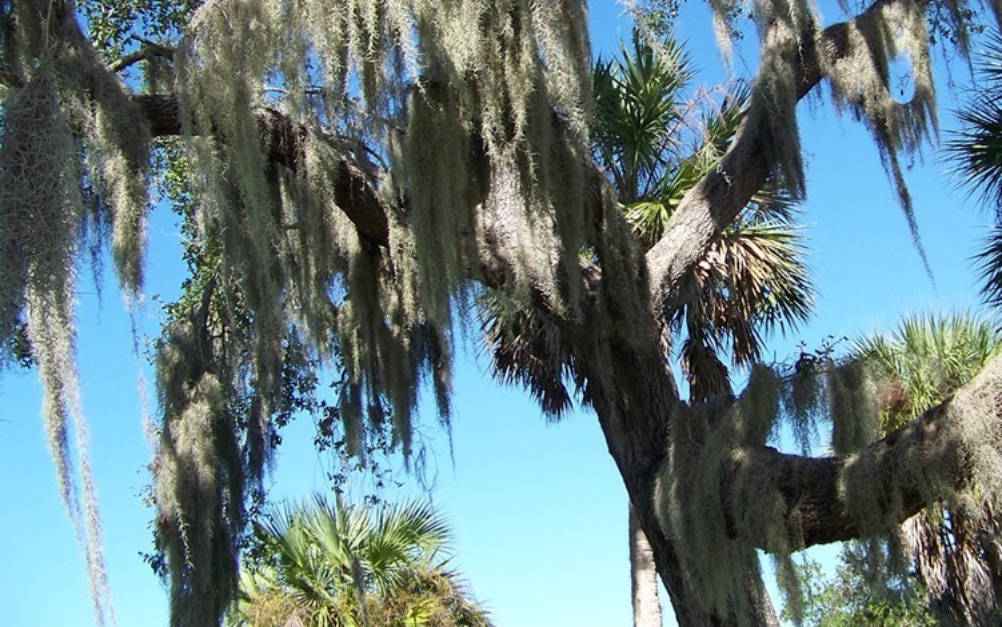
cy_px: 197
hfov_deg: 38.4
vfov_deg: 24.7
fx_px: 1421
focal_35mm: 52
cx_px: 670
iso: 64
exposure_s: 1/400
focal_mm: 5.85
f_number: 2.8
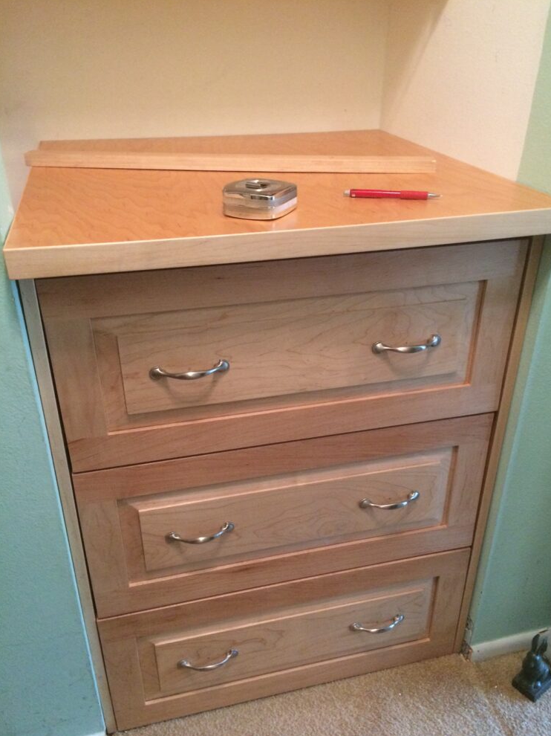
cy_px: 377
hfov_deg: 46.8
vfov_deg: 60.0
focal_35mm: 30
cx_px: 282
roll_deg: -0.6
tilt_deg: -30.4
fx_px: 637
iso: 320
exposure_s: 1/20
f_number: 2.2
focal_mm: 4.15
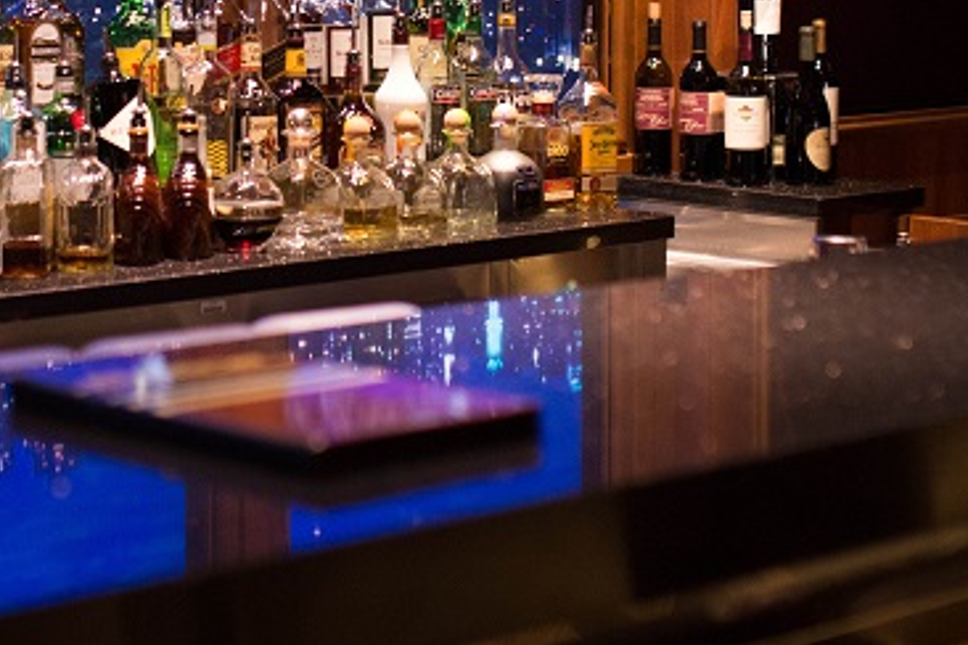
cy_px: -25
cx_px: 296
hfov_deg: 20.7
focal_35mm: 98
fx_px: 2635
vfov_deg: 13.7
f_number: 2
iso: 1600
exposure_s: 1/40
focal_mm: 35
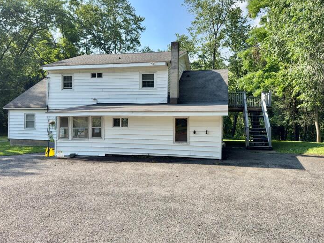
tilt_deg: +0.8
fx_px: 234
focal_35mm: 25
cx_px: 157
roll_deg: -3.5
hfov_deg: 69.4
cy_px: 118
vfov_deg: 54.9
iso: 100
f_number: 1.78
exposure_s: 1/2525
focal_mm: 6.76
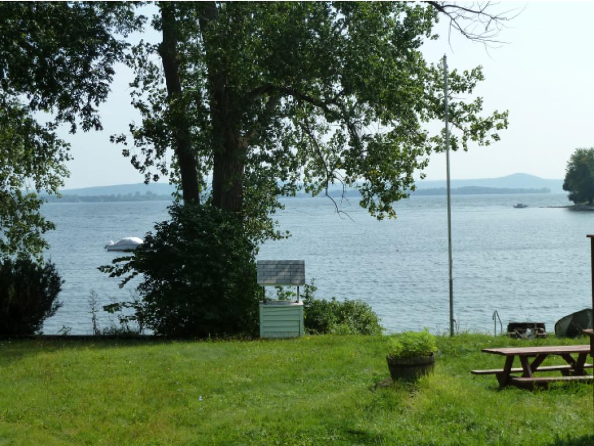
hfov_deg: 34.9
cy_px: 223
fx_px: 944
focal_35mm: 55
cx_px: 297
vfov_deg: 26.6
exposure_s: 1/500
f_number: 4.5
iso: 125
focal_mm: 9.1
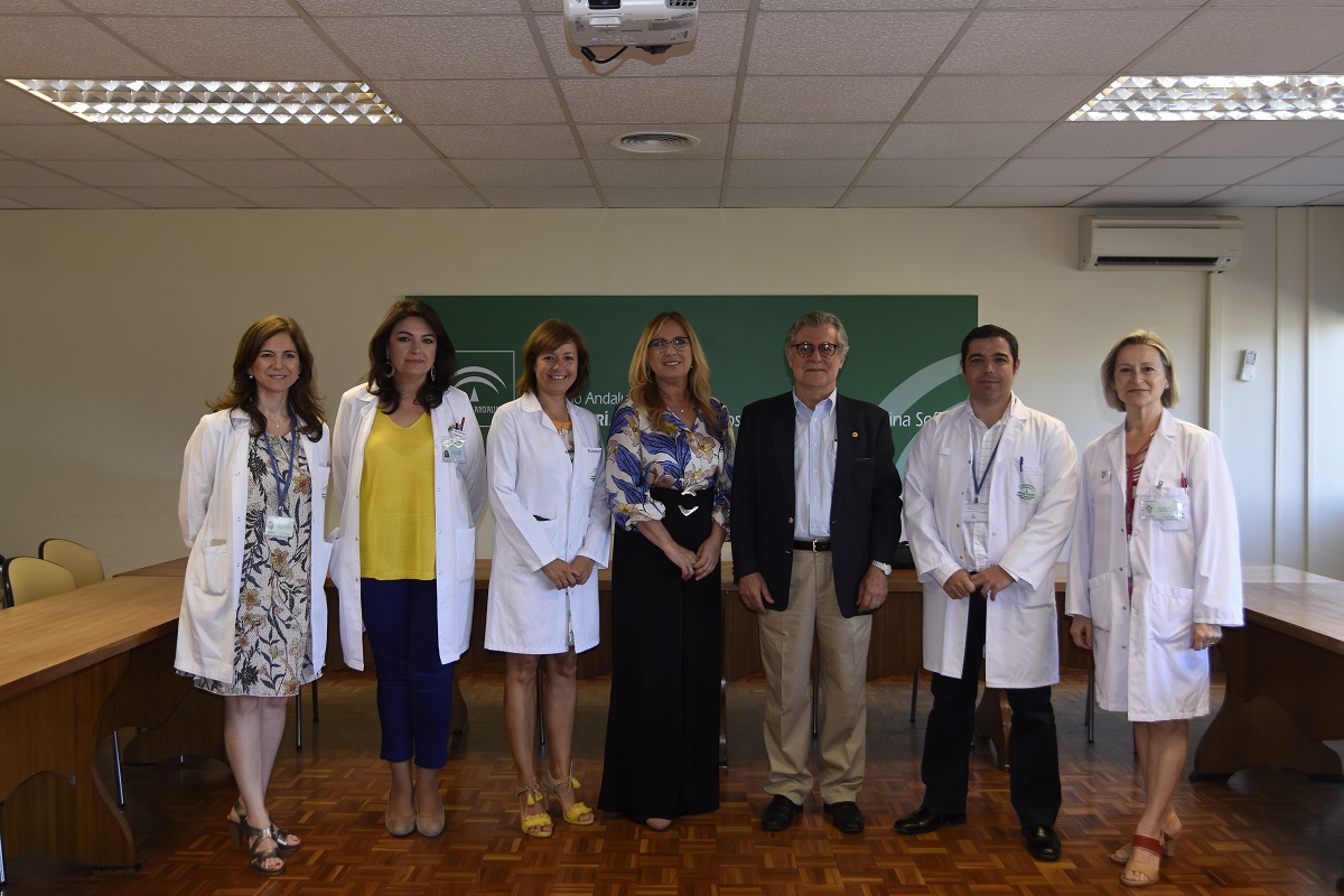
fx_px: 1176
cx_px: 672
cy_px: 448
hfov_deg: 59.5
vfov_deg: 41.7
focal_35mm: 32
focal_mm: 21
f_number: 3.5
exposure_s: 1/100
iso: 250
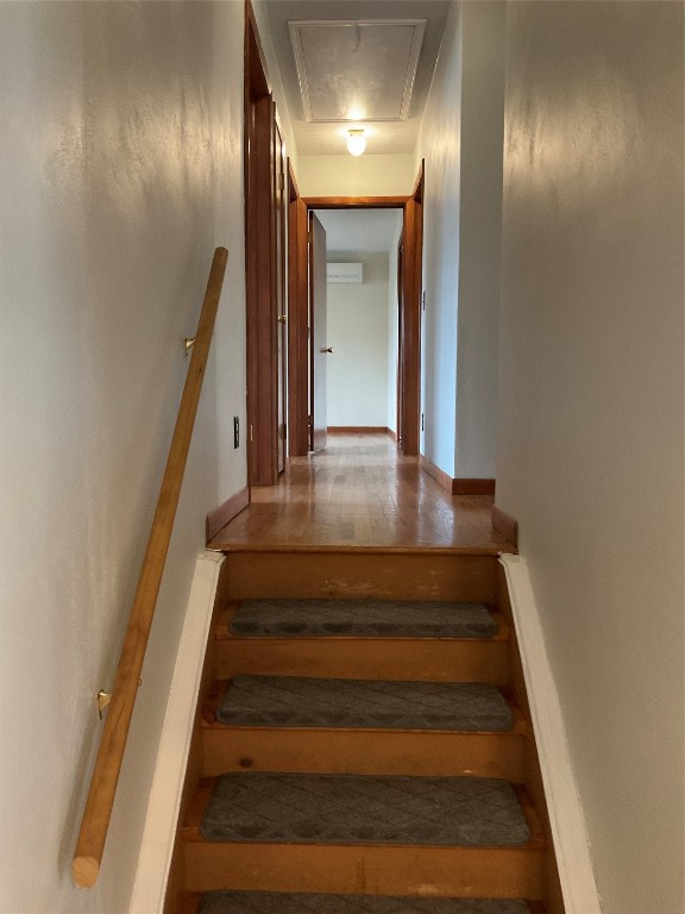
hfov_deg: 48.2
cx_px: 342
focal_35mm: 29
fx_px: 765
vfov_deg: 61.7
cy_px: 457
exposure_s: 1/30
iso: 250
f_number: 1.8
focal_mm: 3
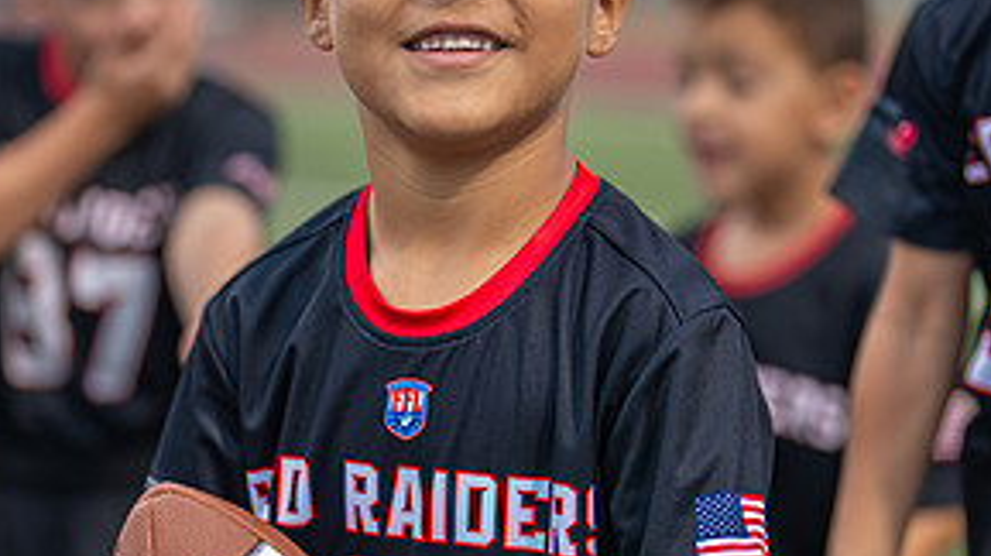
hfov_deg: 16.9
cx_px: 470
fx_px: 3334
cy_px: 319
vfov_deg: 9.5
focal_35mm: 127
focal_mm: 50
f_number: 1.2
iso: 100
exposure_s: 1/500
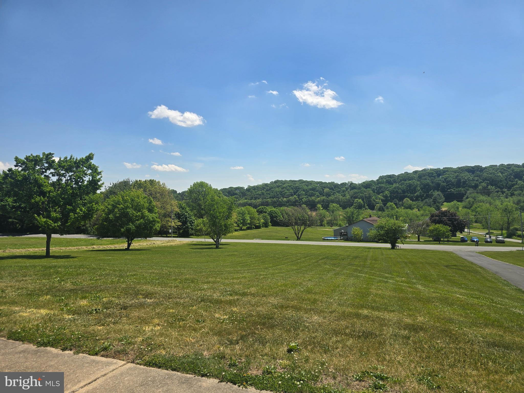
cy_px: 196
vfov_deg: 58.9
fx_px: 348
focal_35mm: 23
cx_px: 262
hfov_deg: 73.9
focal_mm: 6.3
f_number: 1.7
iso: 12
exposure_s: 1/1192
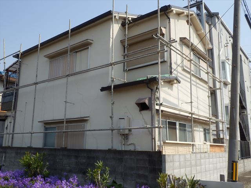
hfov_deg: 50.1
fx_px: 268
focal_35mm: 37
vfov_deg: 38.7
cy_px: 94
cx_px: 126
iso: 80
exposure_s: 1/640
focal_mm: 6.6
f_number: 3.9
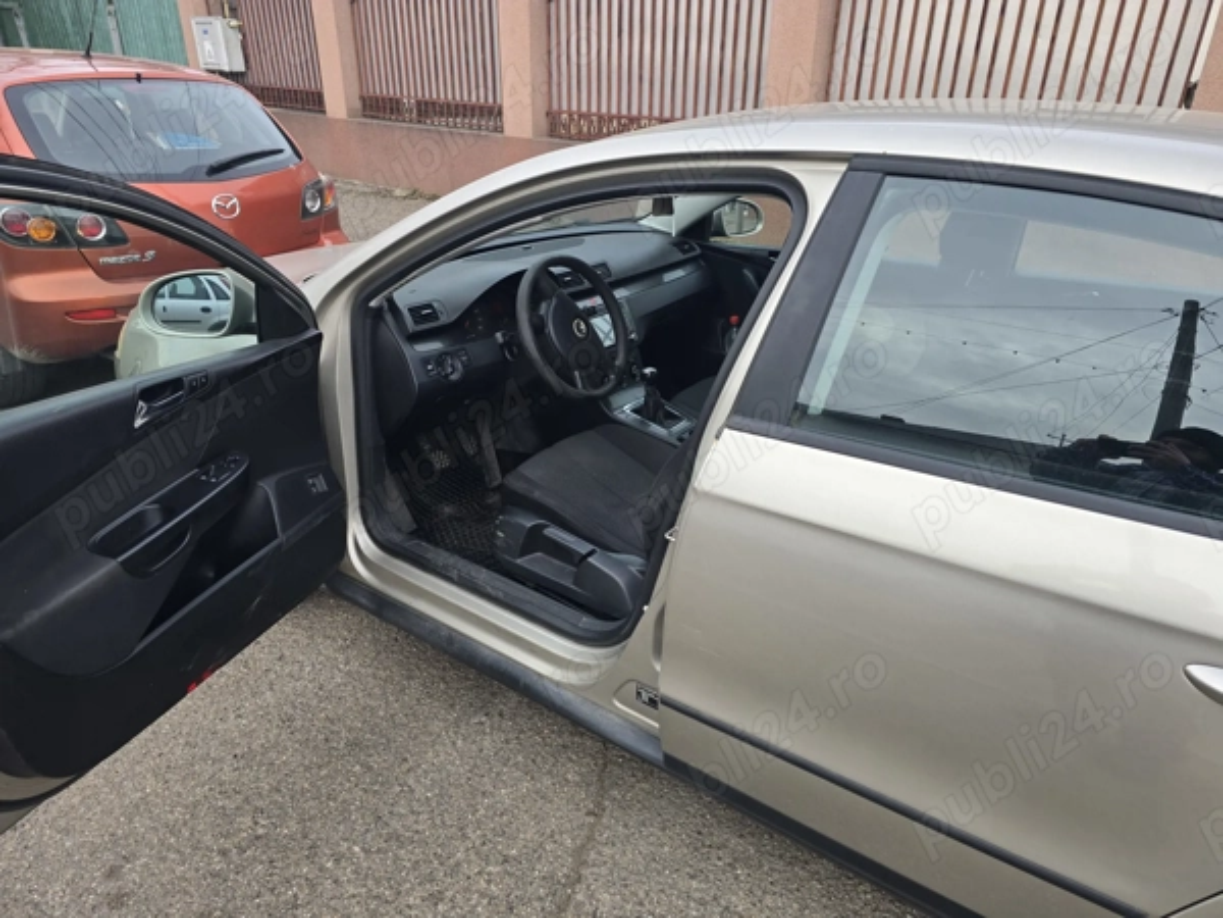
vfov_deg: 58.9
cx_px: 612
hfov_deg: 73.9
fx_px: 813
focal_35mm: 23
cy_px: 459
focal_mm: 6.3
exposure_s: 1/180
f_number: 1.7
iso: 32
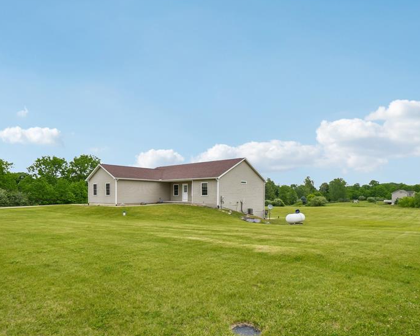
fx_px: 261
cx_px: 203
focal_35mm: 21
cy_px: 200
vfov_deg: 65.0
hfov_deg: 77.6
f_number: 8
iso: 100
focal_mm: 10
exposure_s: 1/350
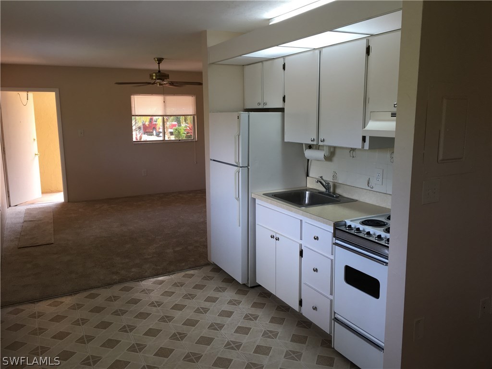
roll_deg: +0.4
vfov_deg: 48.2
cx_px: 246
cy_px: 184
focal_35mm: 29
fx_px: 412
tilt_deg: -10.9
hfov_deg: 61.7
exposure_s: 1/60
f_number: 2.2
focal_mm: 4.15
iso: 32
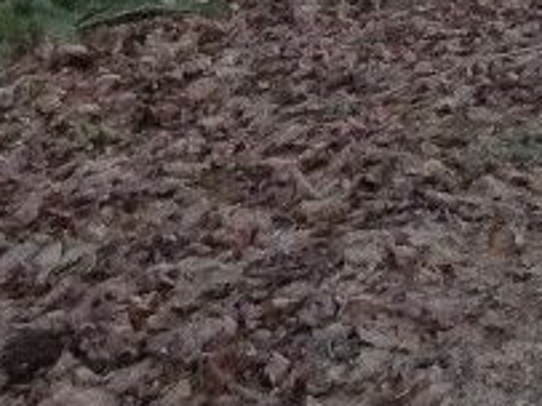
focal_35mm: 126
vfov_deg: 10.7
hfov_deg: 13.9
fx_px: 1972
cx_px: 988
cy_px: -425
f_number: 3.3
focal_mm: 4.1
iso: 400
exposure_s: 1/25
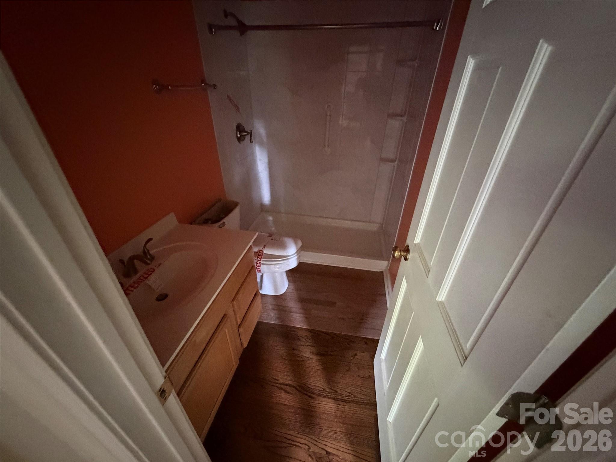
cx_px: 308
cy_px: 231
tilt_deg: -32.2
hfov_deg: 102.1
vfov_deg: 85.7
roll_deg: -0.4
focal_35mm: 14
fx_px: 249
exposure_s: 1/30
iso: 1600
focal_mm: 2.22
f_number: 2.2
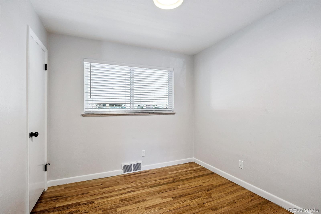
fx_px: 152
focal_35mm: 17
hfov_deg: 93.3
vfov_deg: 70.4
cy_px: 107
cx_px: 160
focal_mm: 17
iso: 400
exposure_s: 1/25
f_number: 10
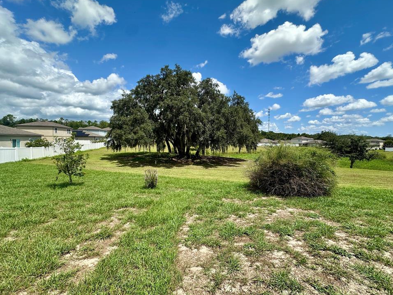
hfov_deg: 98.2
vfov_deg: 81.7
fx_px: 170
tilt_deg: -2.1
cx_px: 197
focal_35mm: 15
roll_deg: -0.3
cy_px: 146
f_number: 2.2
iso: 40
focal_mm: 2.22
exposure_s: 1/1435
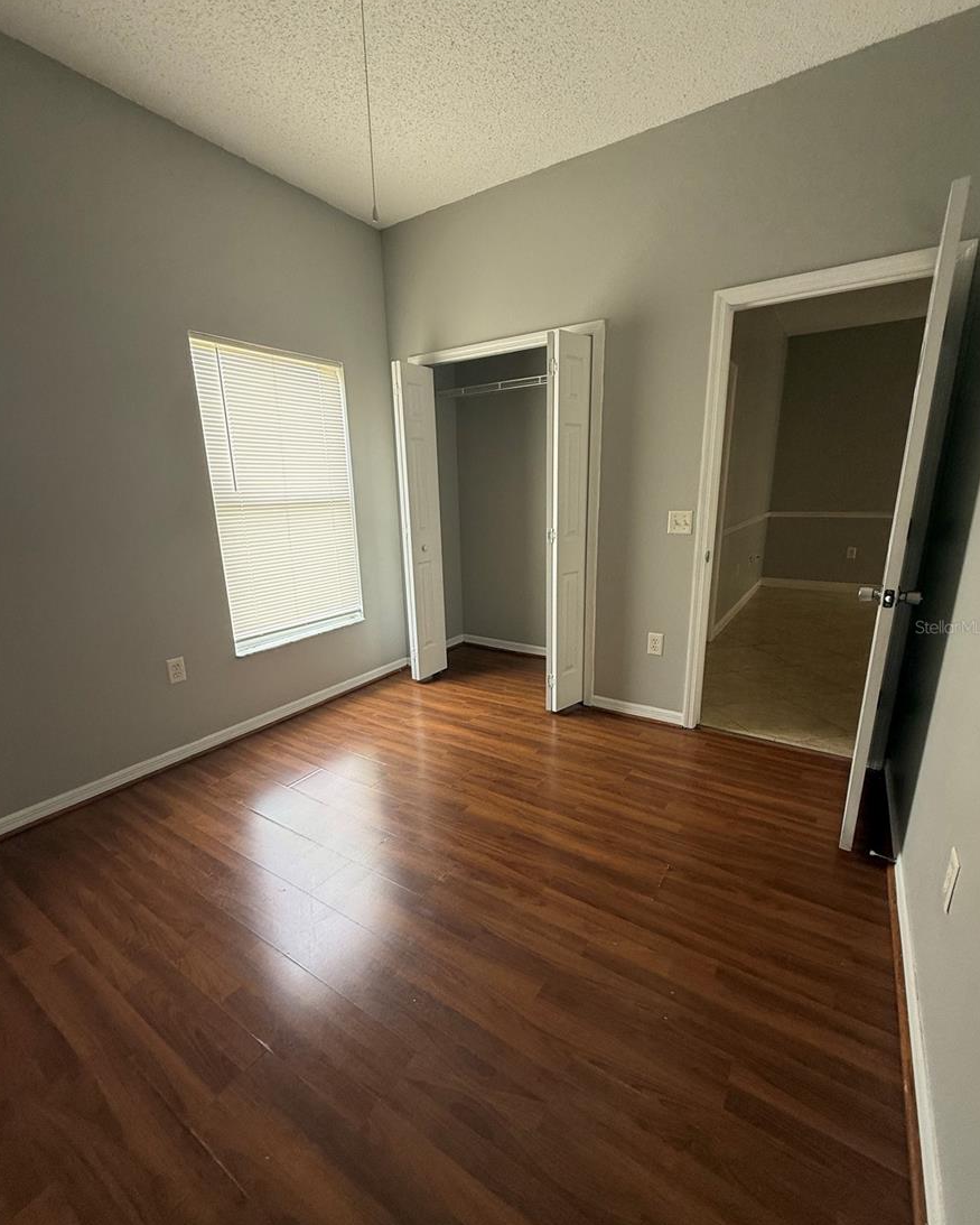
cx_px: 491
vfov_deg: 96.8
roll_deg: +0.0
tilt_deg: -14.4
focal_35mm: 15
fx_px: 544
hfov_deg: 84.1
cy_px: 627
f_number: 2.2
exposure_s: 1/99
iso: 100
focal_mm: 2.22
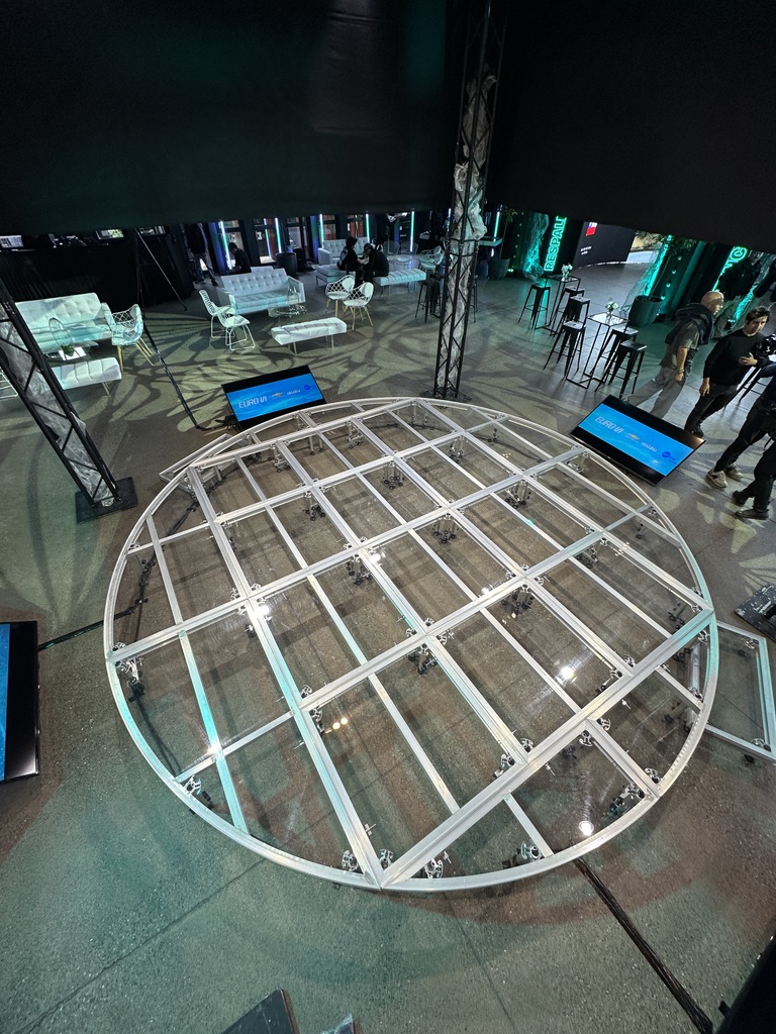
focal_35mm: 14
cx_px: 388
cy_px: 517
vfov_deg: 102.1
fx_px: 418
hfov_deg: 85.7
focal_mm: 2.22
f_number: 2.2
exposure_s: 1/100
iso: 80
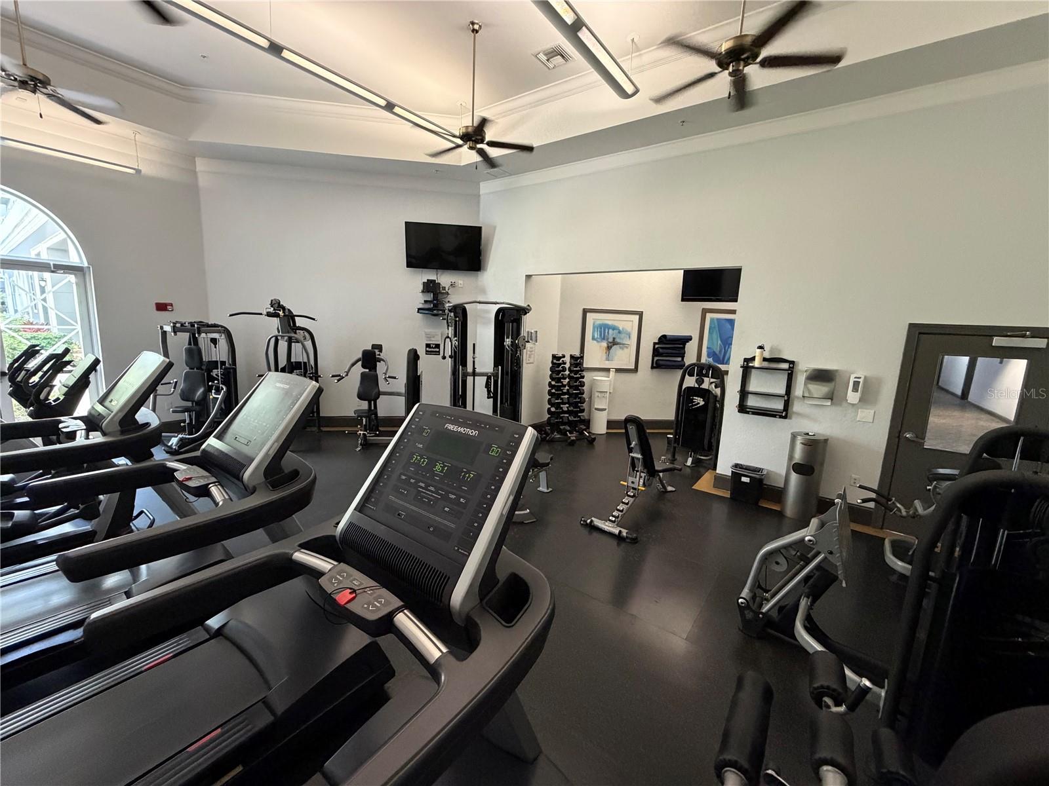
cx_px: 524
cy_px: 393
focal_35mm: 14
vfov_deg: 85.7
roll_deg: -3.1
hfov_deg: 102.1
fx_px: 424
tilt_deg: -9.9
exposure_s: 1/60
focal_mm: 2.22
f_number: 2.2
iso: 500
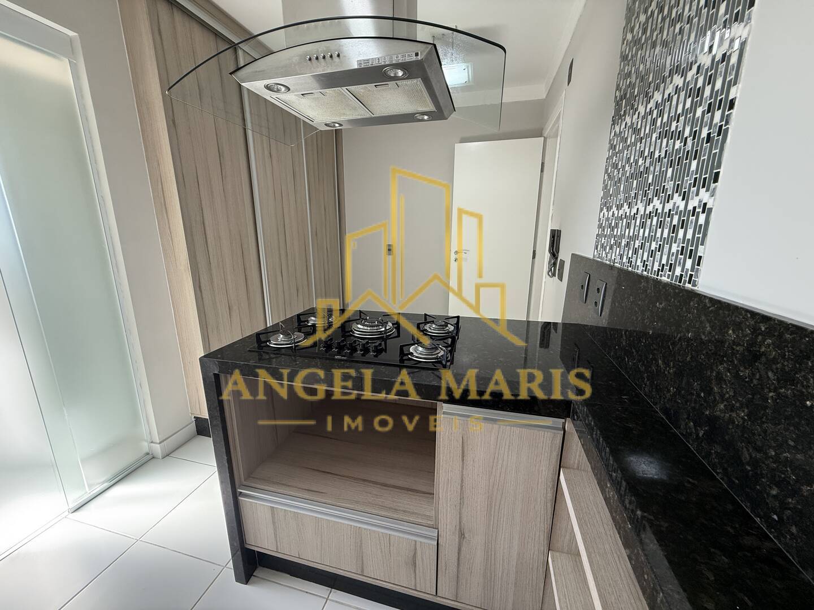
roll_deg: -0.9
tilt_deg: -13.8
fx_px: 329
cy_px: 305
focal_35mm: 14
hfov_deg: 102.1
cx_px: 407
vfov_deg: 85.7
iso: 160
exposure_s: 1/99
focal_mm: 2.22
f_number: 2.2
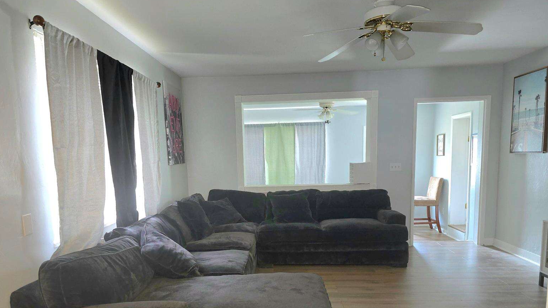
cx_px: 264
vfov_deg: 43.7
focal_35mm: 26
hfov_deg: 71.9
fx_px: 378
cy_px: 208
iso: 160
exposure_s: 1/24
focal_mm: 6.3
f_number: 1.7
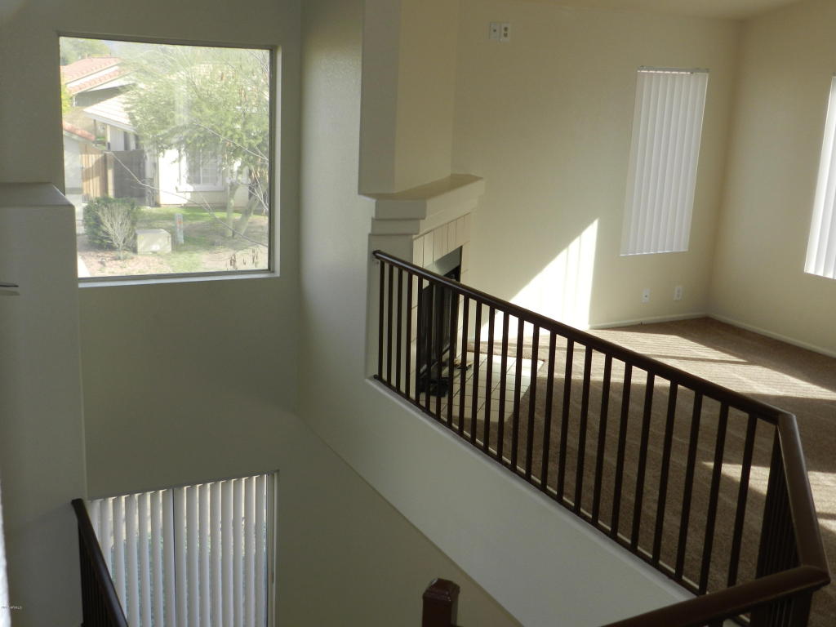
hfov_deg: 49.0
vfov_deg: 37.7
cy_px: 314
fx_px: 918
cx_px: 418
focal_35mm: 38
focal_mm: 6.7
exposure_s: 1/200
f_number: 4
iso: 160
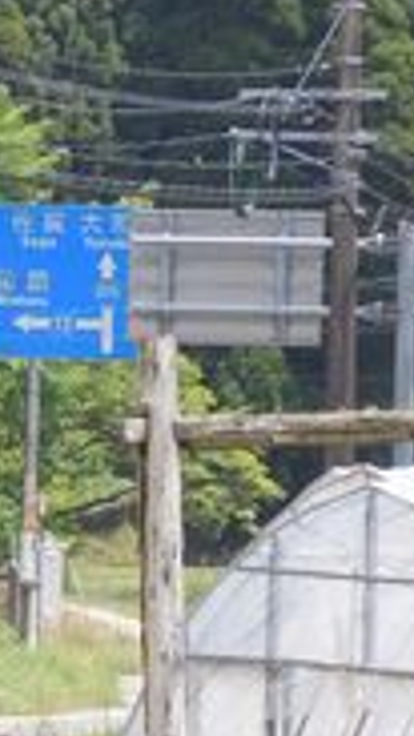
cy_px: 454
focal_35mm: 466
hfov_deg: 2.6
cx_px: 56
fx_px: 9090
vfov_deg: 4.6
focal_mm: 35
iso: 100
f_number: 5.6
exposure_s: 1/200
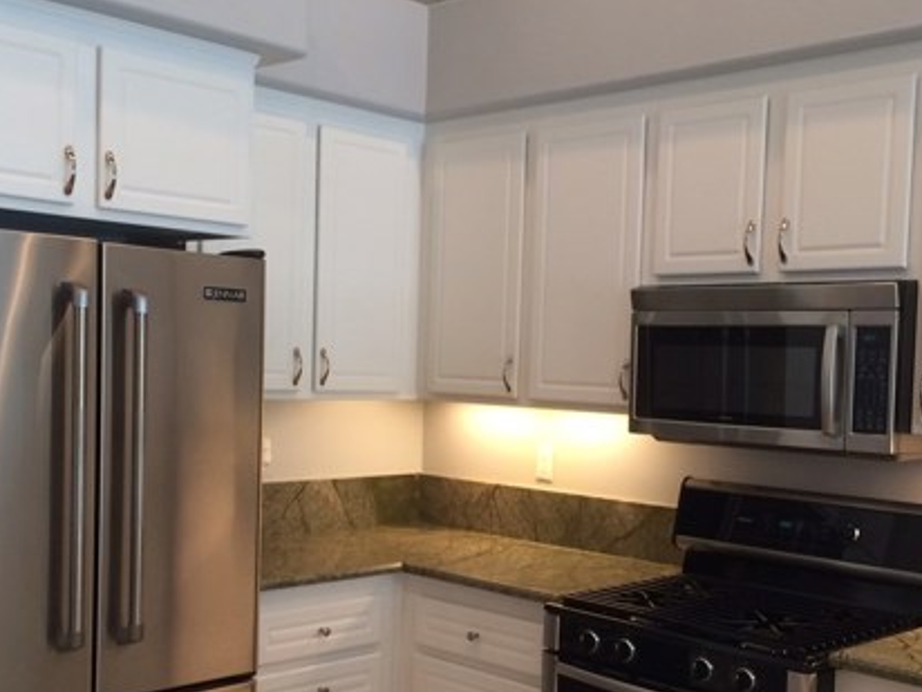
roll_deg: +0.0
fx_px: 1199
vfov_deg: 32.1
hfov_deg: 42.0
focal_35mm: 45
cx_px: 517
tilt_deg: -2.3
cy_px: 412
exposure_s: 1/30
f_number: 2.2
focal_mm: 4.15
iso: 80
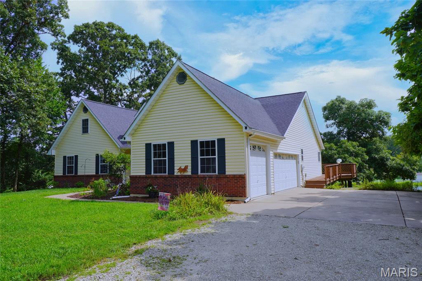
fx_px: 316
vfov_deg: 47.9
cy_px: 140
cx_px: 211
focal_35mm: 27
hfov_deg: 67.4
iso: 100
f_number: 10
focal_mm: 18
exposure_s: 1/160
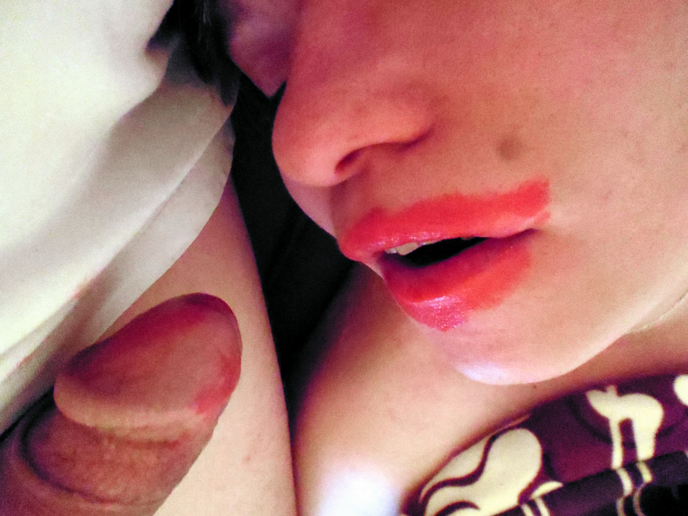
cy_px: 258
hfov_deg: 71.6
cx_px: 344
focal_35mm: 24
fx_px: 477
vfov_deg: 56.8
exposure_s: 1/4
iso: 800
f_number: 2.8
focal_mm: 4.3
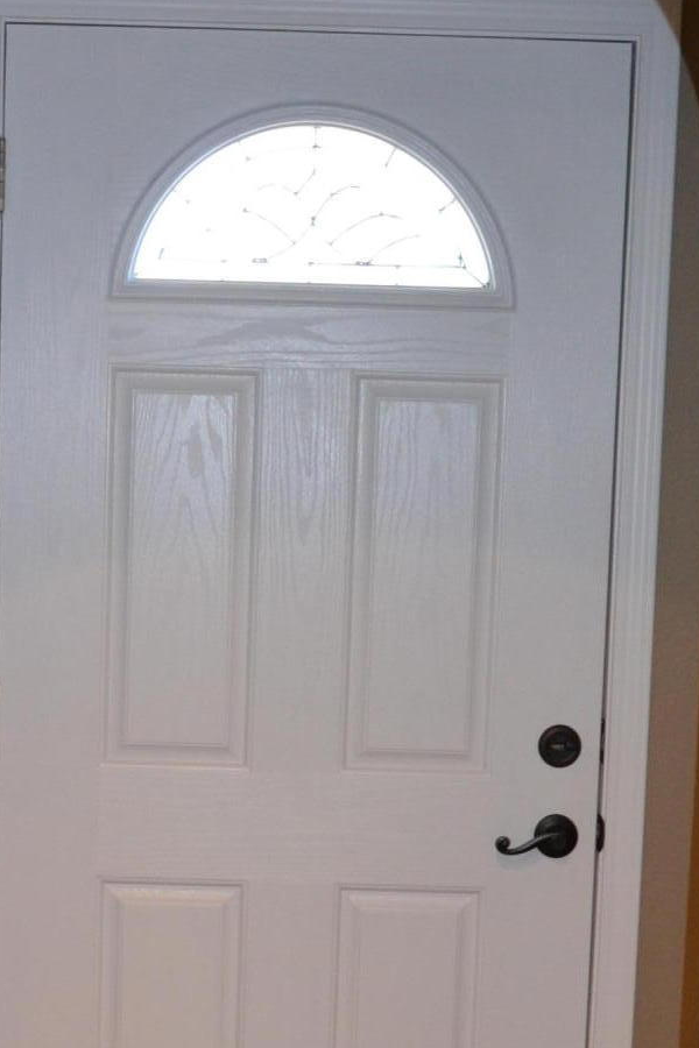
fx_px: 2330
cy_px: 714
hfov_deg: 17.0
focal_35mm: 80
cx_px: 251
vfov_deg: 25.2
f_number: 4
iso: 1250
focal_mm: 24
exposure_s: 1/60
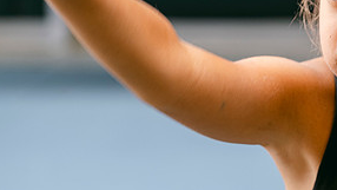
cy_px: 74
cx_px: 282
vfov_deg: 3.9
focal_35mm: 312
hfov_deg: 6.9
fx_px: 2789
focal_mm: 98.2
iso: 320
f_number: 2.8
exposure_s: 1/125
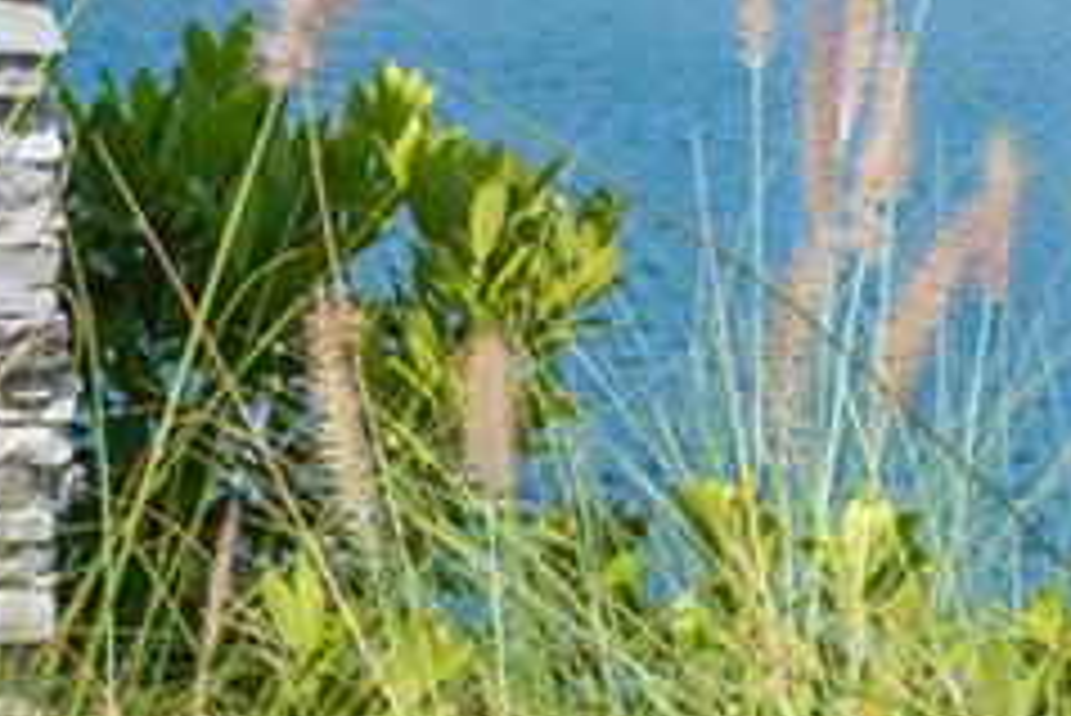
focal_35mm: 208
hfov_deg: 8.0
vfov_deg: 6.5
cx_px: -2448
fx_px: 6192
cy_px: -378
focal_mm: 31
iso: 200
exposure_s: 1/320
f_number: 8
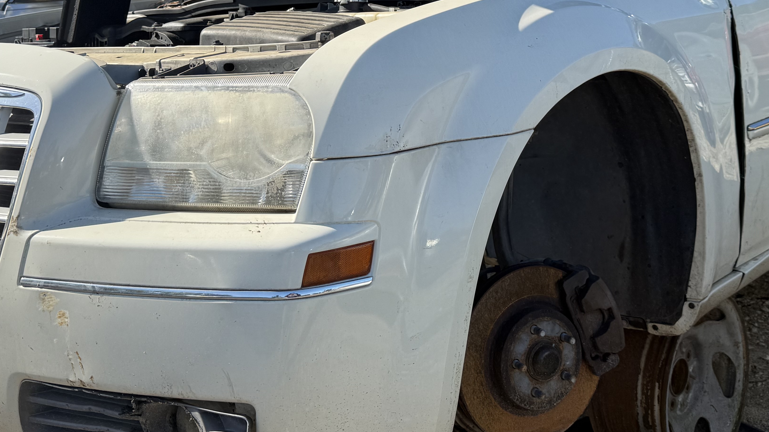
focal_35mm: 46
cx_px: 398
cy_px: 18
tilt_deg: +0.1
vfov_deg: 24.9
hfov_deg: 44.6
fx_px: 938
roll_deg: +2.0
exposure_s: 1/2445
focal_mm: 6.76
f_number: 1.78
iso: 80
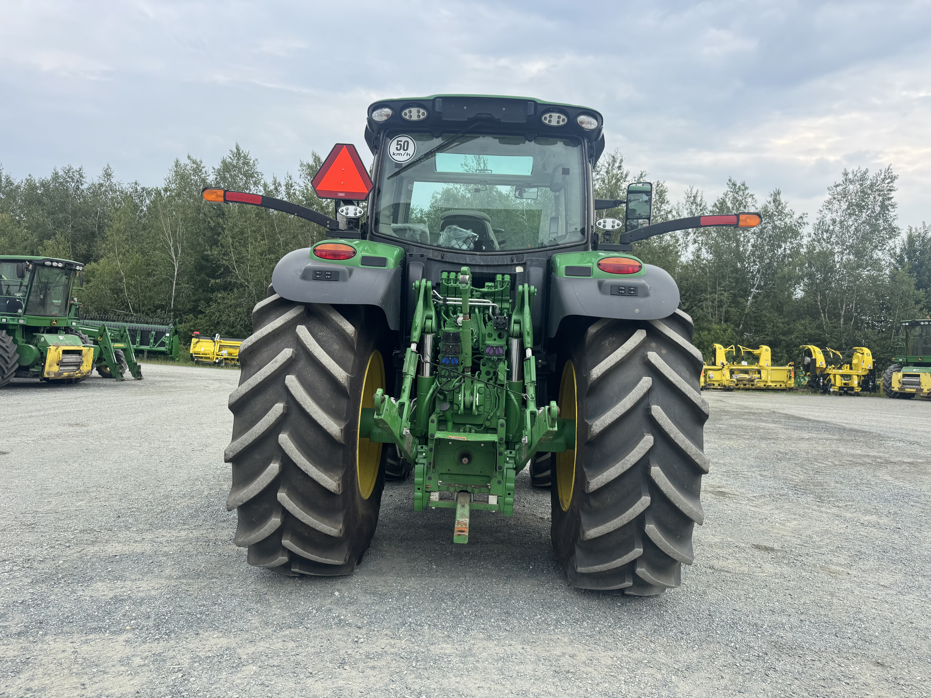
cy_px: 349
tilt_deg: -1.4
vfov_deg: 56.8
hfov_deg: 71.6
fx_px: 645
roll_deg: -1.2
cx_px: 466
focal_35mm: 24
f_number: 1.78
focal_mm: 6.76
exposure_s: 1/1261
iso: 80
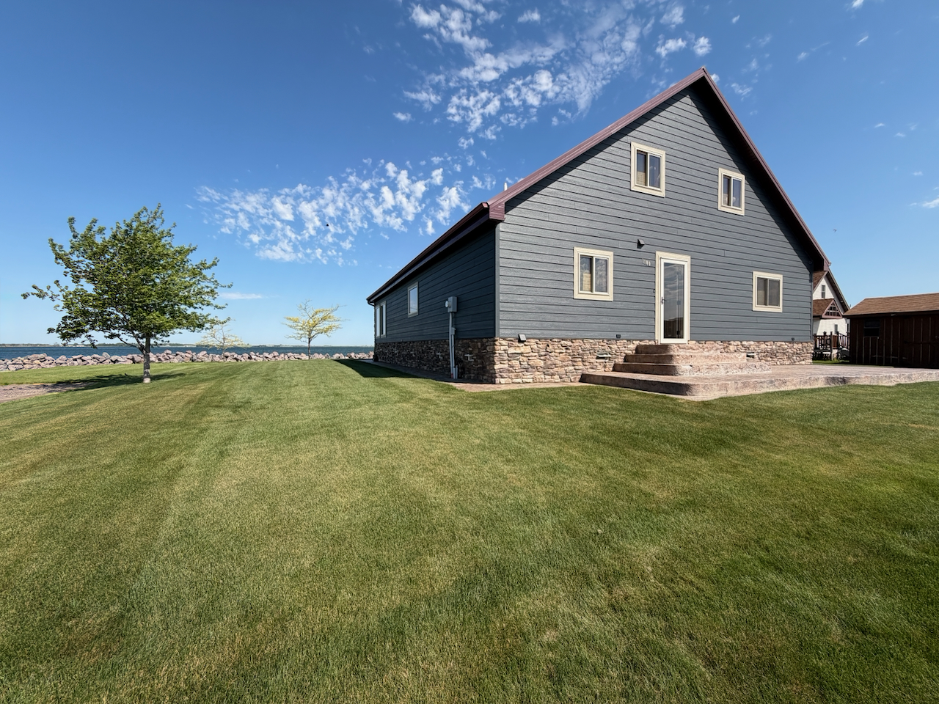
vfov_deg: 85.7
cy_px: 352
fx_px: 380
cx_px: 470
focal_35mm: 14
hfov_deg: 102.1
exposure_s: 1/770
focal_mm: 2.22
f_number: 2.2
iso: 25
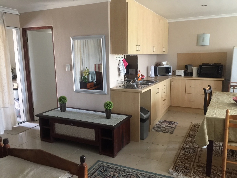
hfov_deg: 61.7
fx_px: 199
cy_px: 89
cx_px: 118
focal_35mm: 29
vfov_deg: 48.2
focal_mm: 4.15
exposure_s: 1/17
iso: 125
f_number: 2.2
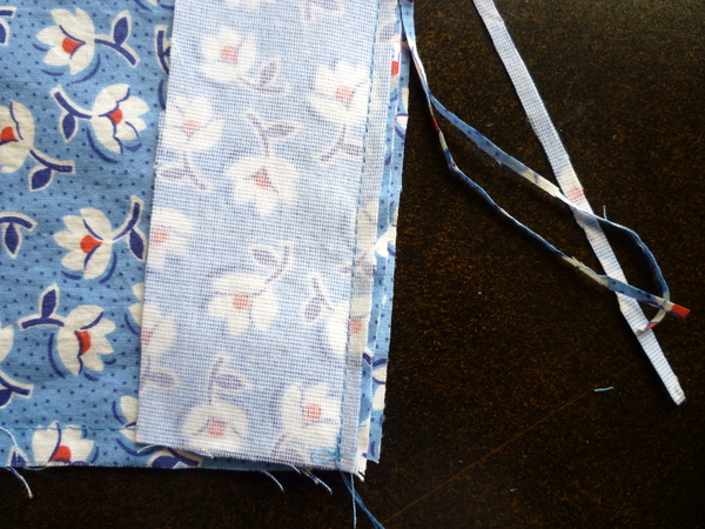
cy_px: 264
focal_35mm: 29
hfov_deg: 61.7
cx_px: 352
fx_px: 591
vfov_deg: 48.2
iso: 80
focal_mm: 5.2
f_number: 3.3
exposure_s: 1/80
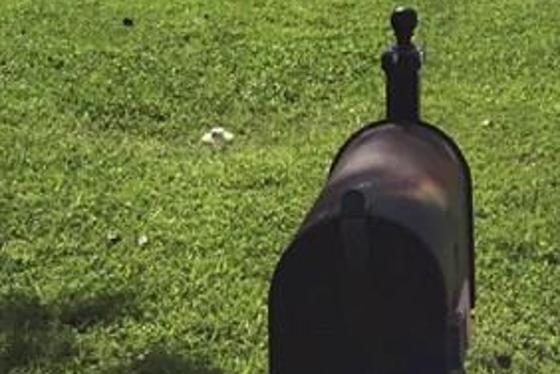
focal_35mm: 117
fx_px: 1820
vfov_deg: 11.1
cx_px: 538
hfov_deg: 17.2
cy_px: -235
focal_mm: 3.3
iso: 25
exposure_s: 1/1631
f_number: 2.4
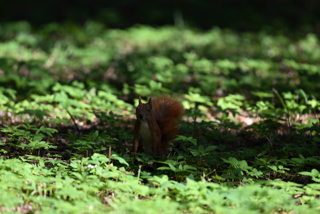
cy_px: 107
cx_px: 160
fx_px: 5333
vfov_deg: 2.3
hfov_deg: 3.4
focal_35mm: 600
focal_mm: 600
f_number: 6.3
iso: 450
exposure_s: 1/640
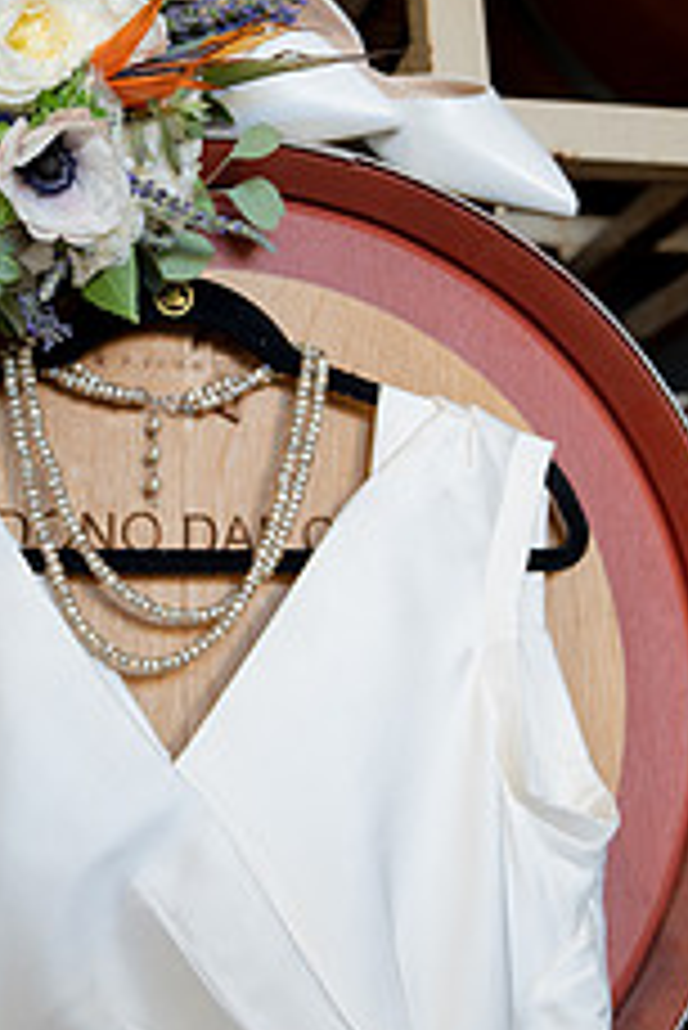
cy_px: 364
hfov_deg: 24.6
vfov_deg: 35.9
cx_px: 297
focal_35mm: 55
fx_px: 1574
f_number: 2.8
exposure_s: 1/80
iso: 800
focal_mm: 28
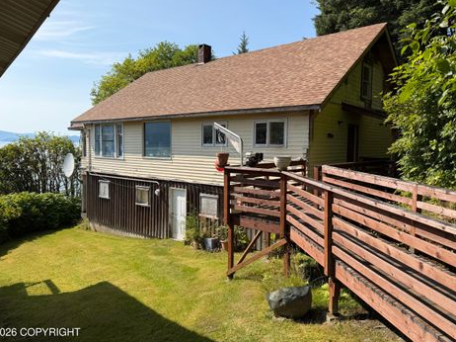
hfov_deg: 67.3
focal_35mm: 26
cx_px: 232
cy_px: 164
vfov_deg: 53.0
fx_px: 342
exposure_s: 1/4167
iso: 80
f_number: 1.78
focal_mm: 6.76
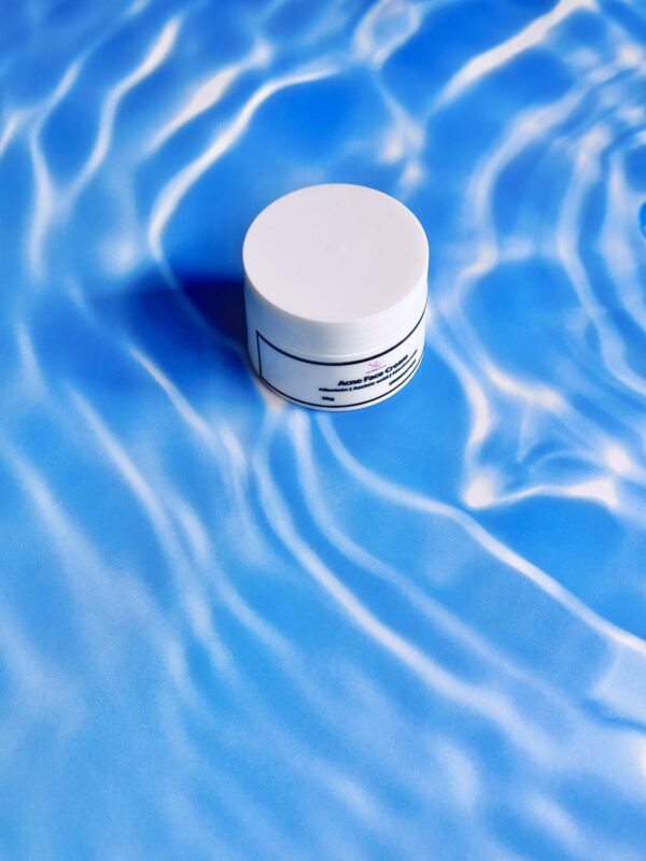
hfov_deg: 30.3
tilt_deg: -55.6
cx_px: 323
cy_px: 430
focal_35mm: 48
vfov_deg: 39.7
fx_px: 1194
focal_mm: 6.86
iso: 80
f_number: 1.78
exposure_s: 1/90
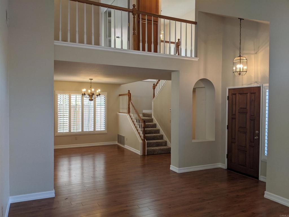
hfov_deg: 65.3
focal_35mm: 27
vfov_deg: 51.4
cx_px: 144
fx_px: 225
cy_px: 108
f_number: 1.8
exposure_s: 1/125
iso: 66
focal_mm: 4.44
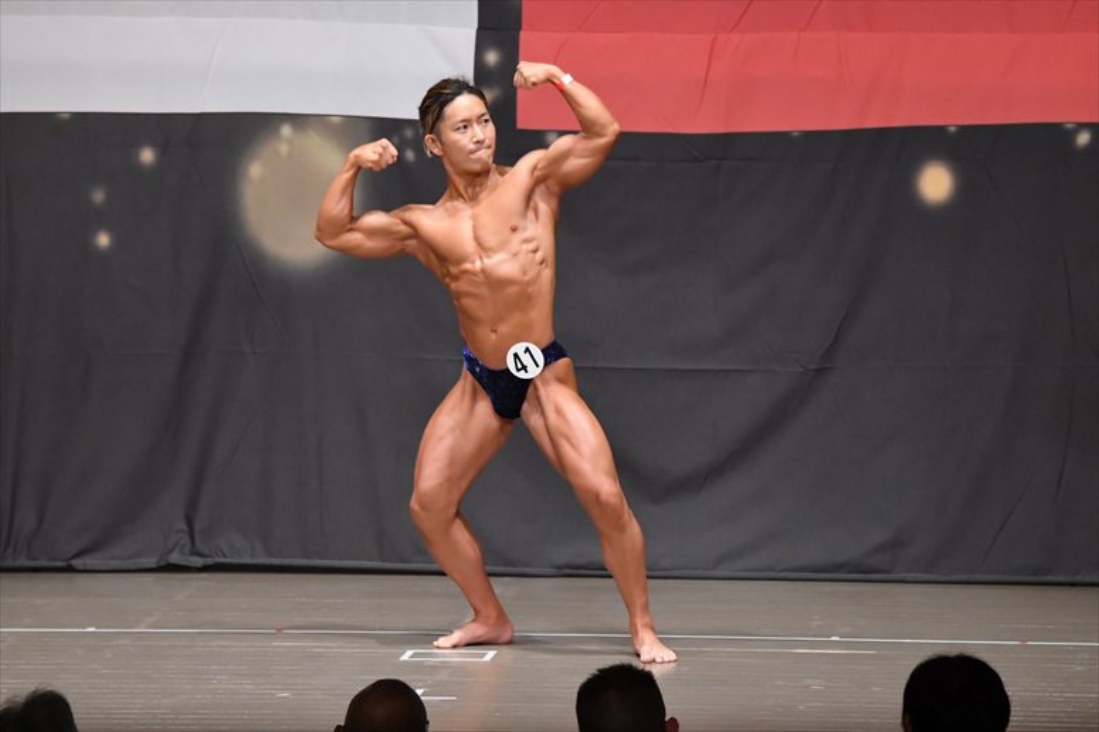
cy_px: 366
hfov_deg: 9.2
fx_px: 6865
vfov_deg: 6.1
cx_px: 550
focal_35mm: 225
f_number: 5.6
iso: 6400
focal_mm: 150
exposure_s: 1/400
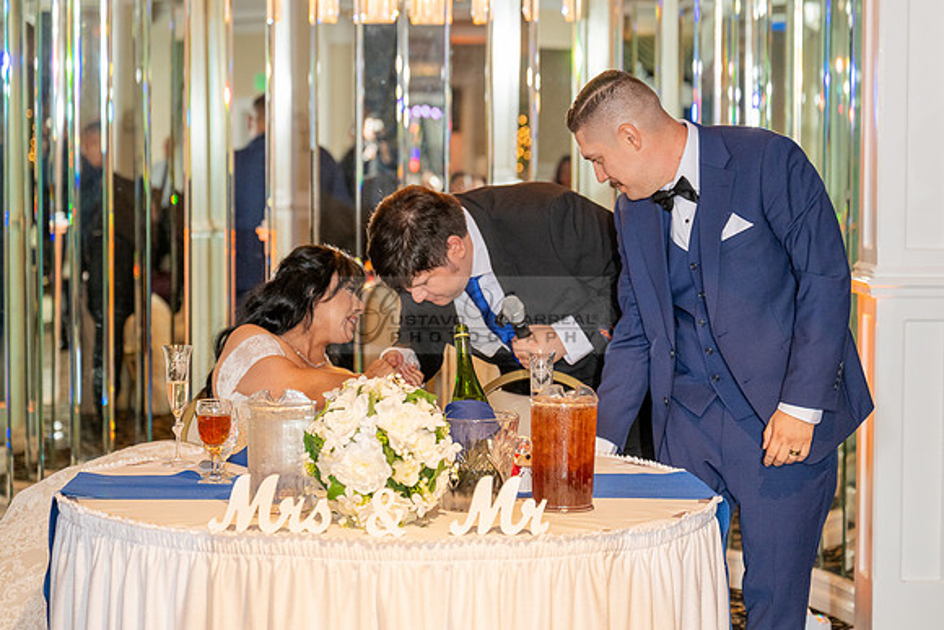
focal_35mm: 89
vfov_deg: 15.4
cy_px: 276
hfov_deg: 22.9
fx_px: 2325
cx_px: 438
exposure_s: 1/160
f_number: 3.2
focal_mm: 70
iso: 640
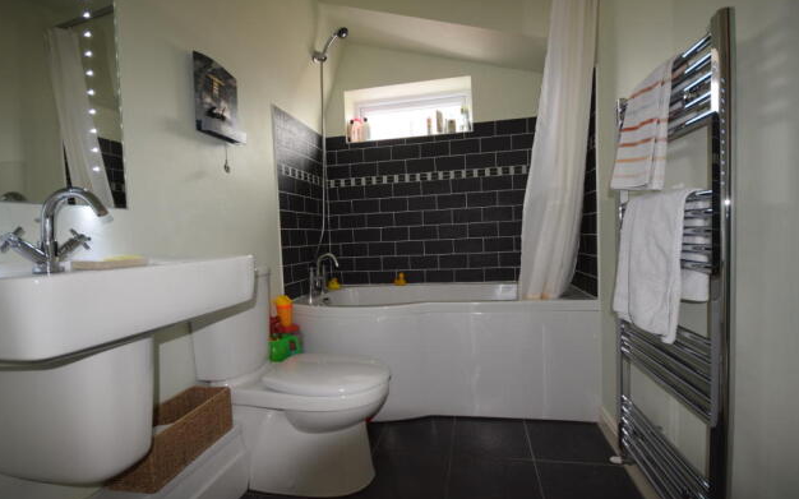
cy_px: 255
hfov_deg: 97.8
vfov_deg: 71.2
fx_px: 348
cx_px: 409
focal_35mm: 16
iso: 1100
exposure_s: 1/60
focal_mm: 10
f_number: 4
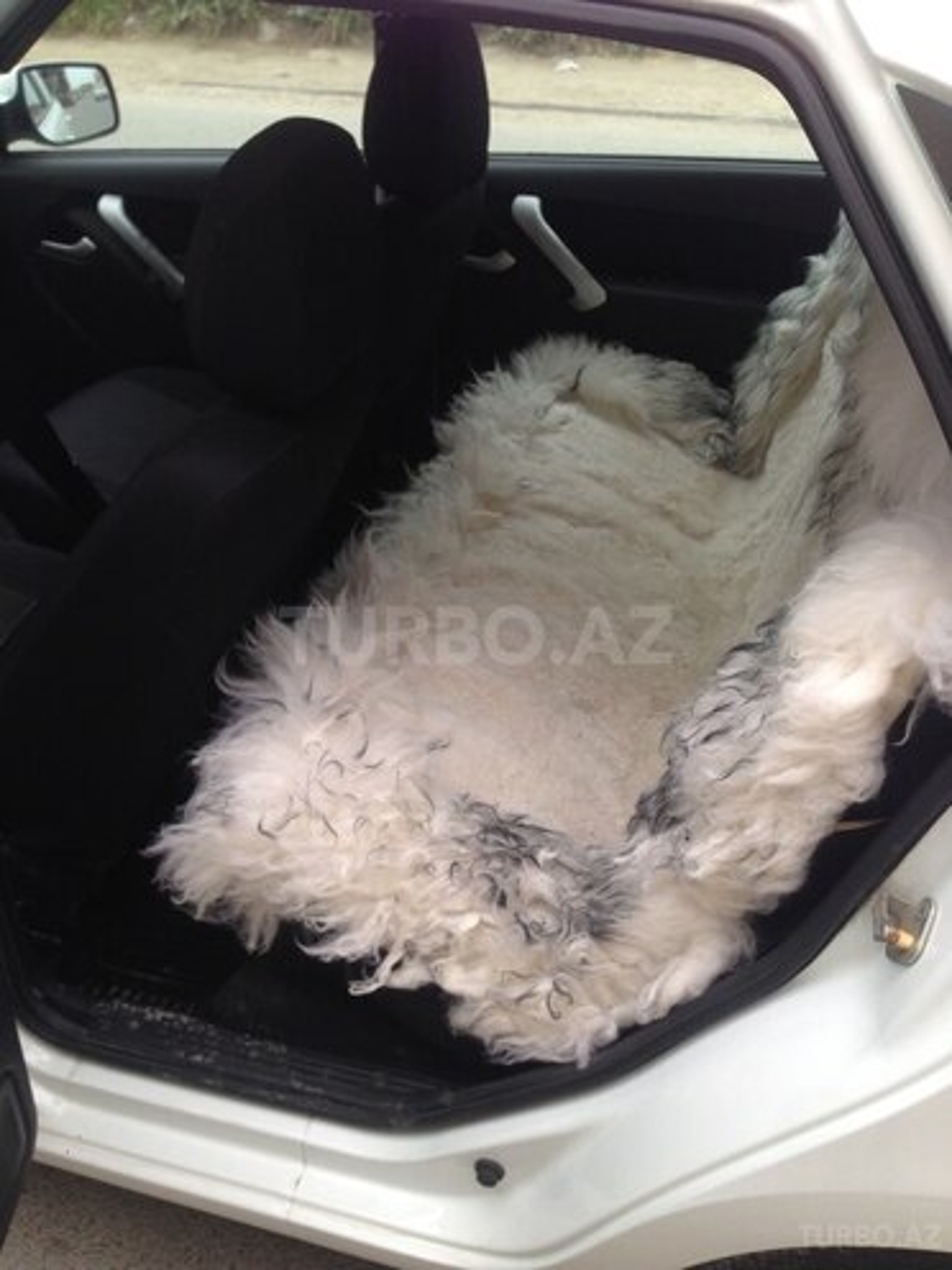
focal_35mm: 33
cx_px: 476
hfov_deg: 42.9
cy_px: 635
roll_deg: +1.7
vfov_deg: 55.4
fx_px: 1210
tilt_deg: -31.6
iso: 50
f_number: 2.4
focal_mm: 4.12
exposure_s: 1/60
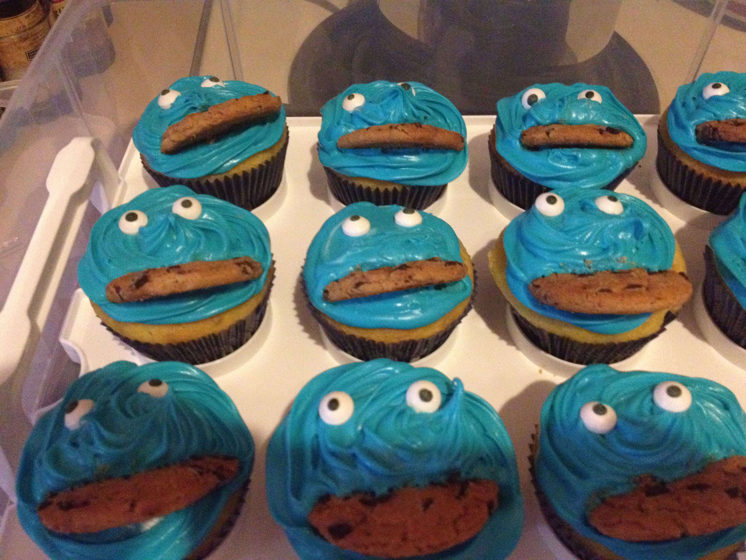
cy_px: 280
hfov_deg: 52.6
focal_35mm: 35
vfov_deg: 40.7
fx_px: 754
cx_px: 373
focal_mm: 4.28
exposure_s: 1/15
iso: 800
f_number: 2.4
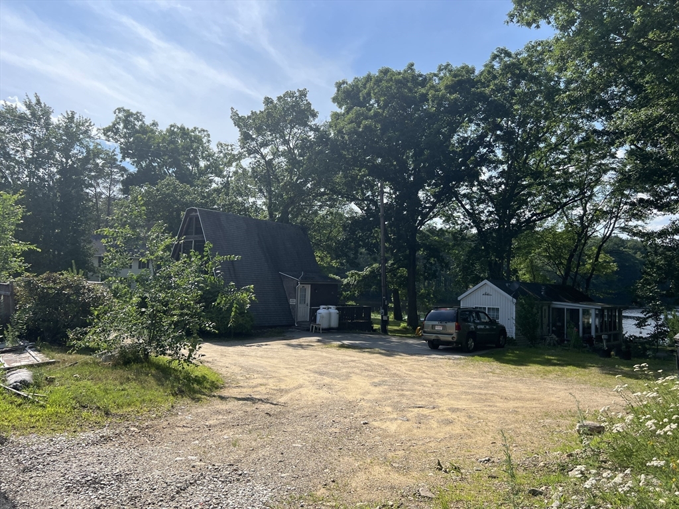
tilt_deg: +3.7
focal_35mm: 26
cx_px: 340
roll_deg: -3.2
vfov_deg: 53.1
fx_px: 510
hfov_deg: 67.3
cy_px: 254
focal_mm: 5.7
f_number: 1.5
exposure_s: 1/3831
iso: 50
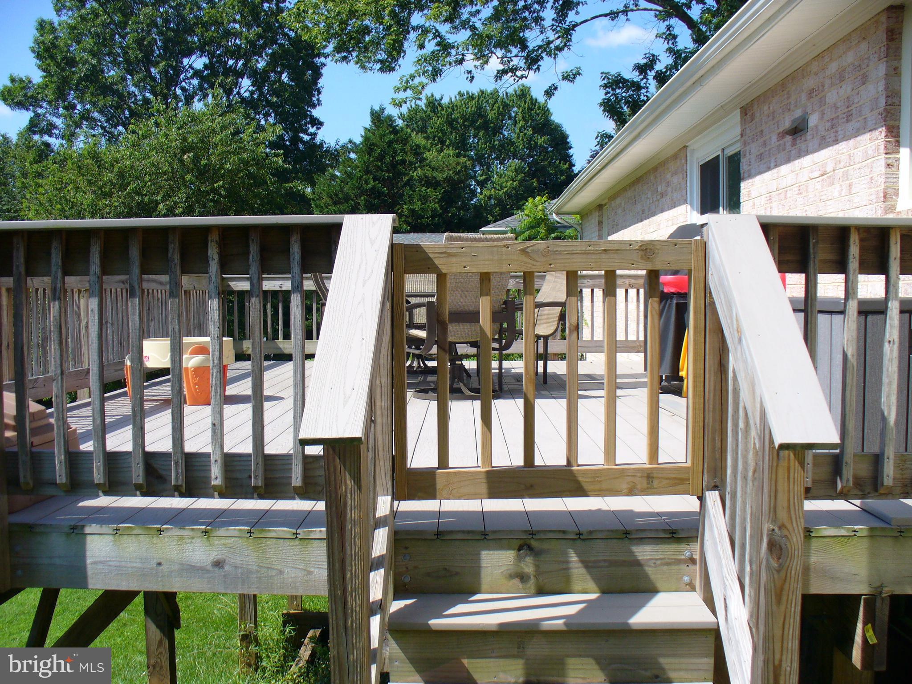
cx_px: 456
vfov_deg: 38.7
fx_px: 975
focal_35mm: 37
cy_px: 342
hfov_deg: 50.1
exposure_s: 1/250
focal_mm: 6.1
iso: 80
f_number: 5.6
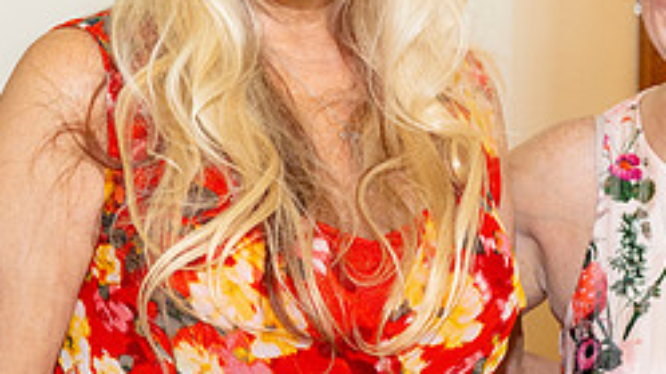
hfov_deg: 17.5
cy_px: 76
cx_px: 479
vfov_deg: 9.9
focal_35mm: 122
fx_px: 2154
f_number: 5.6
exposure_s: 1/80
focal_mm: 50
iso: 800
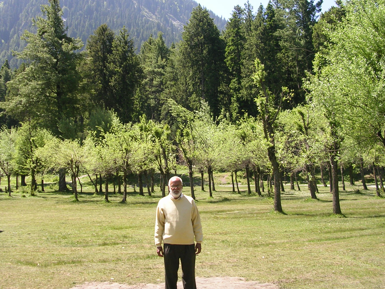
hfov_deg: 42.1
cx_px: 181
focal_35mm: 45
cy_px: 143
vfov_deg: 32.2
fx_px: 501
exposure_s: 1/357
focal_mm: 5.8
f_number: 2.8
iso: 50
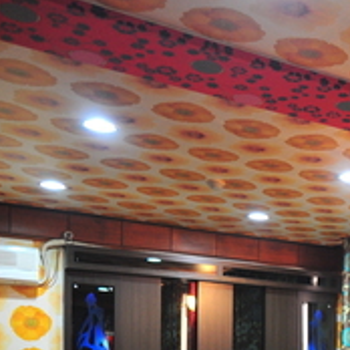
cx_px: 503
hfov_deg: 24.2
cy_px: 384
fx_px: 663
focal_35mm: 58
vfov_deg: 27.1
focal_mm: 17
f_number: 3.2
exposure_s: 1/40
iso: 1250
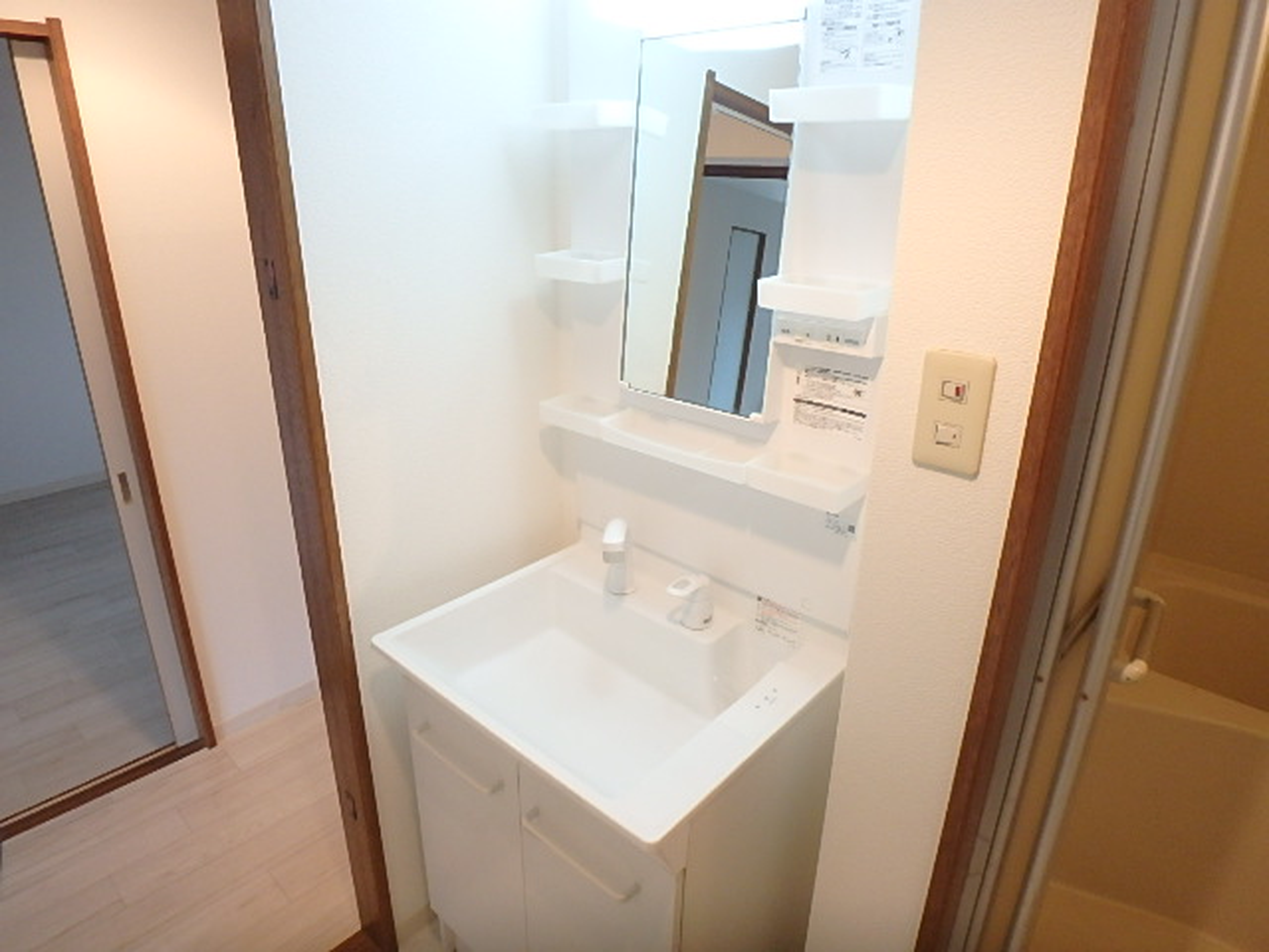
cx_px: 634
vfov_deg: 63.4
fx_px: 770
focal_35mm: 21
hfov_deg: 79.0
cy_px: 476
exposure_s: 1/30
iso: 320
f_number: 3.5
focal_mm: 3.7
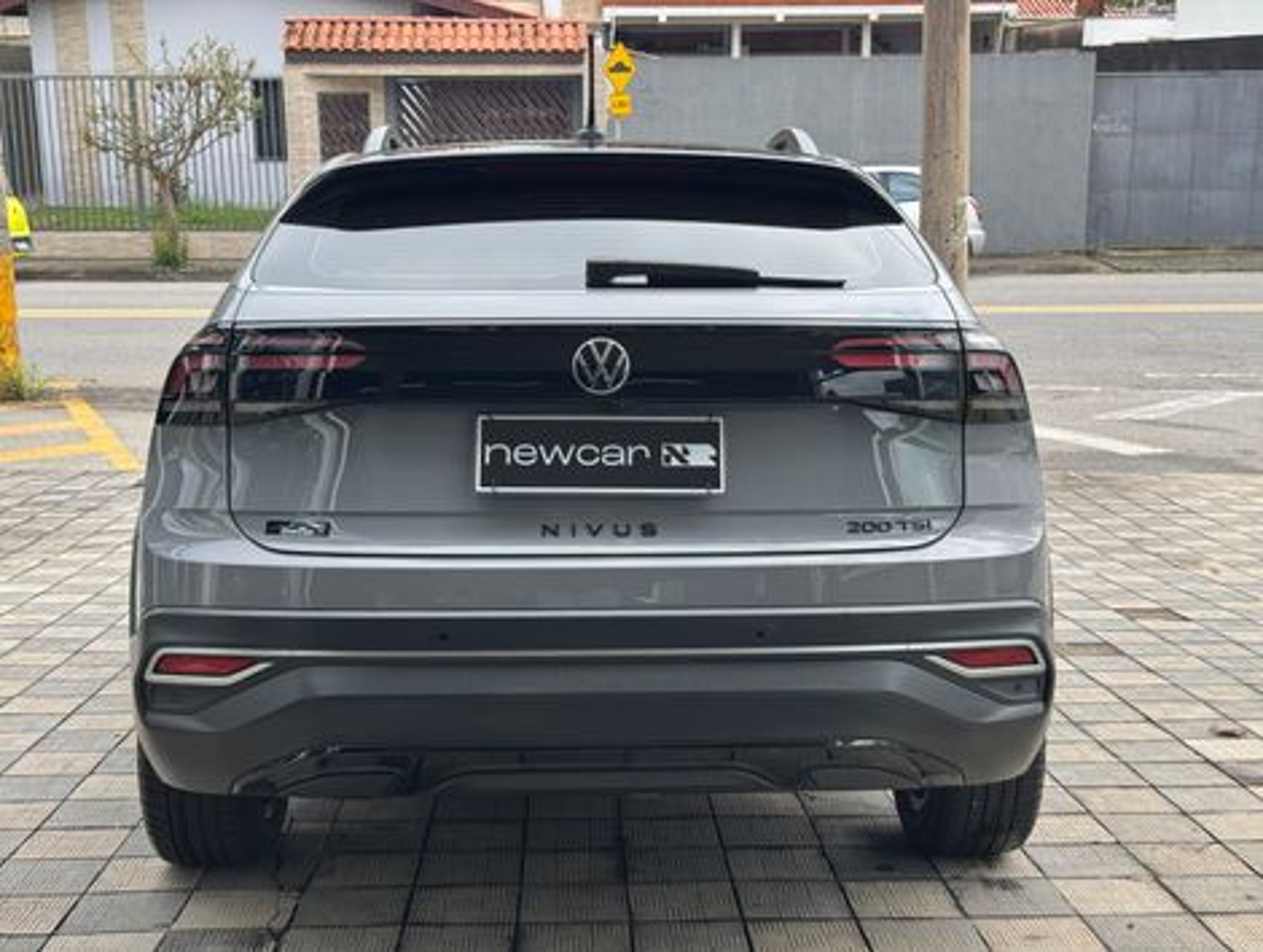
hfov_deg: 39.6
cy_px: 476
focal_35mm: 48
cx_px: 632
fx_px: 1754
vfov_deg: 30.3
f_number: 1.78
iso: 64
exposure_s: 1/507
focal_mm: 6.76
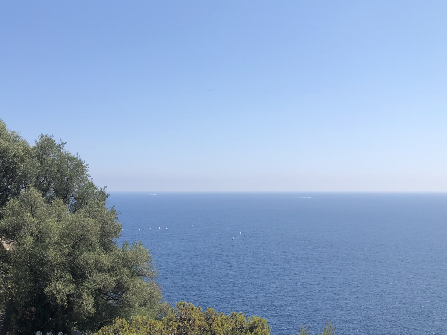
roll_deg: -0.8
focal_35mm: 38
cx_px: 172
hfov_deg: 48.6
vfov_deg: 37.4
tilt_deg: -2.6
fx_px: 491
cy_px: 217
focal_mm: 3.99
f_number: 1.8
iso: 20
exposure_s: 1/2825
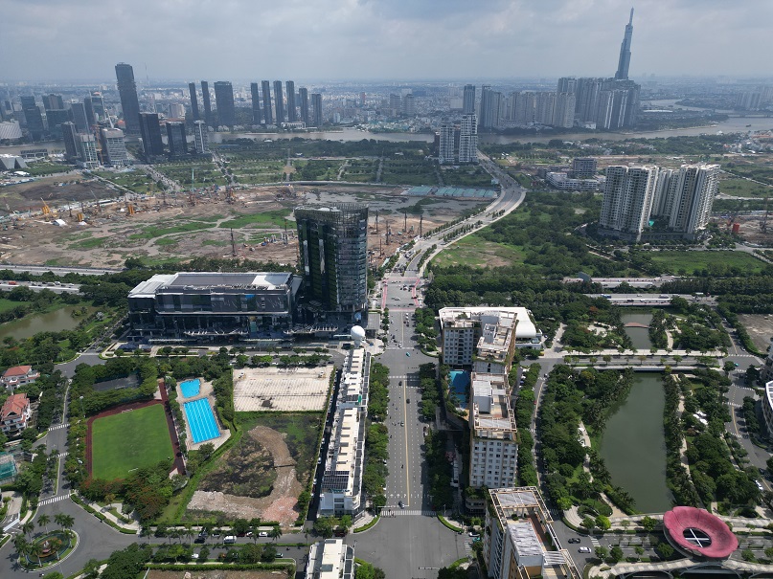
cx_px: 386
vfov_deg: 56.8
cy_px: 290
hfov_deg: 71.6
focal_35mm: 24
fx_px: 536
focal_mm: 6.72
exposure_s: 1/3200
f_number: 1.7
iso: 100
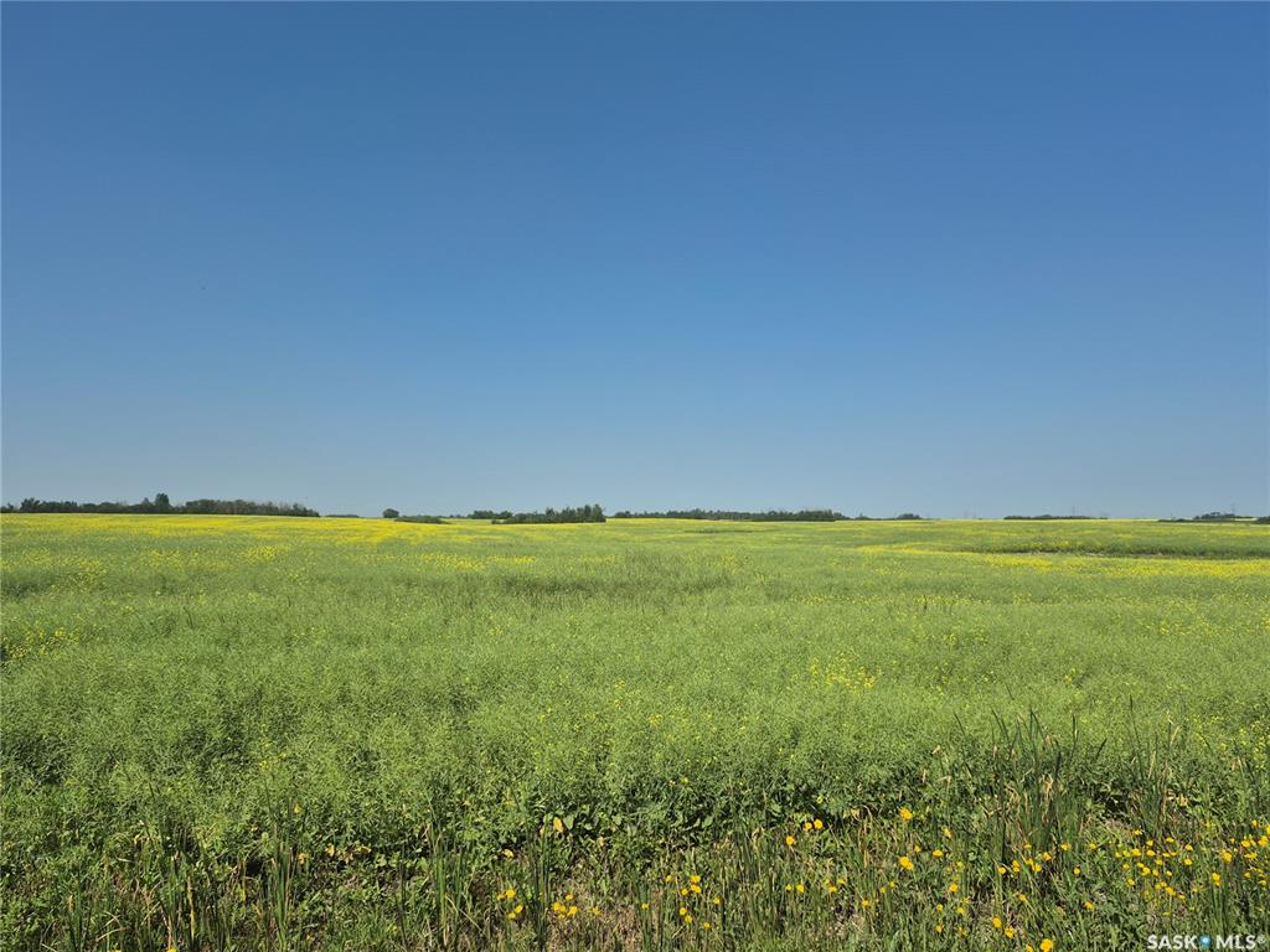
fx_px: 844
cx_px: 635
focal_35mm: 23
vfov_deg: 58.9
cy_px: 476
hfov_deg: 73.9
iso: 25
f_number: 1.8
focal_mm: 5.4
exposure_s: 1/2968
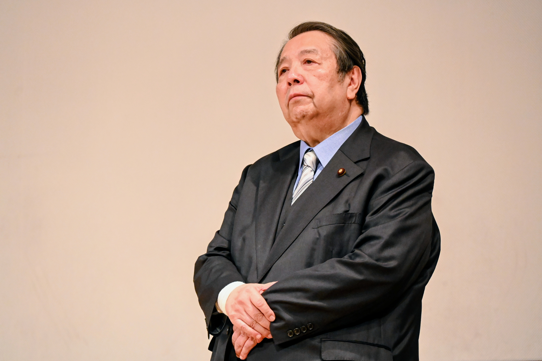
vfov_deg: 6.9
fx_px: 3009
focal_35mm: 200
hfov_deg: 10.3
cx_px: 271
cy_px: 180
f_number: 6.3
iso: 12800
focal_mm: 200
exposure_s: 1/200
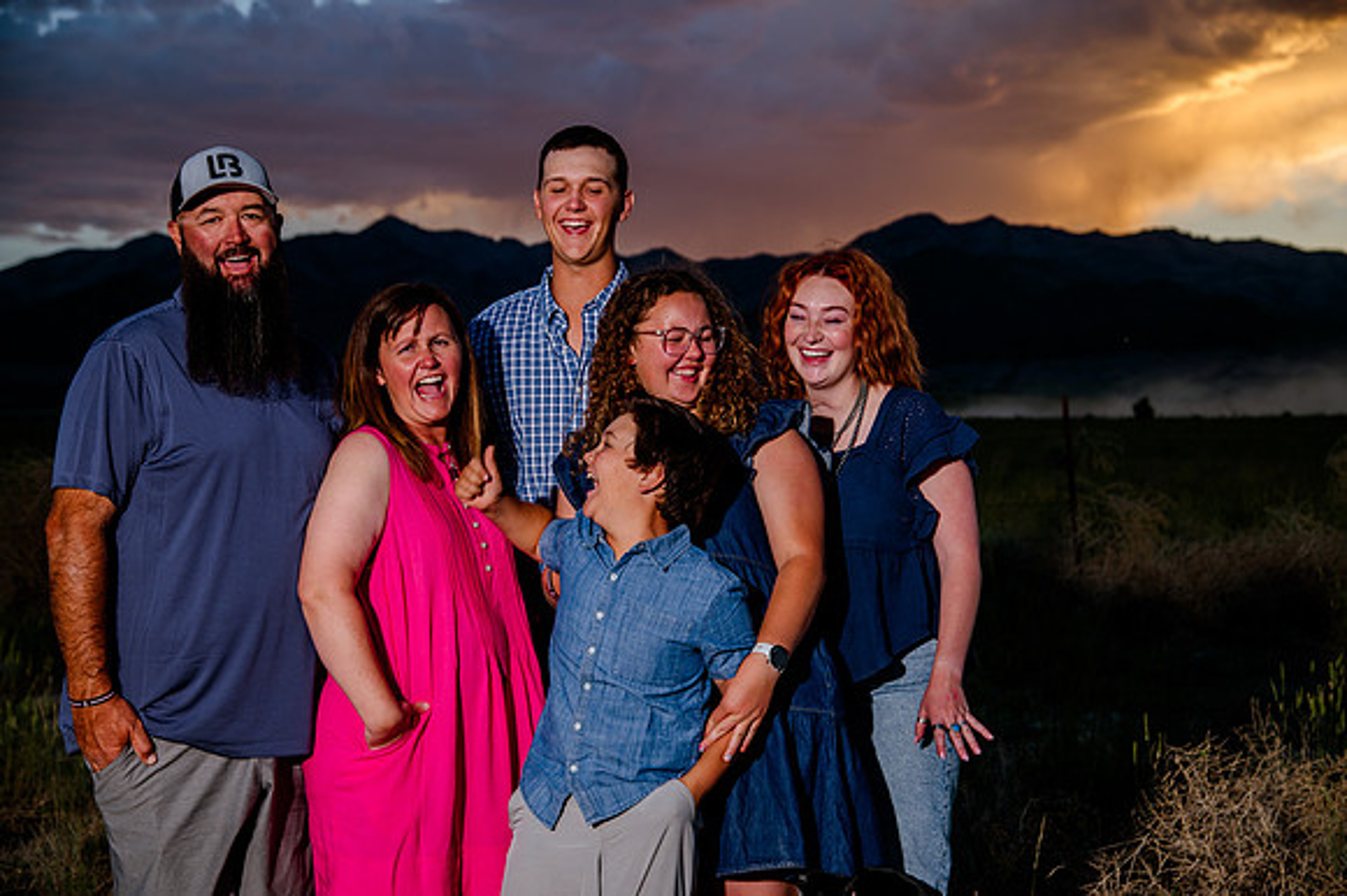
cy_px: 448
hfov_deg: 31.0
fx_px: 2431
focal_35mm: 65
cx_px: 674
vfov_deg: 20.9
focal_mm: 65
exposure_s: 1/250
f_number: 5.6
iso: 200
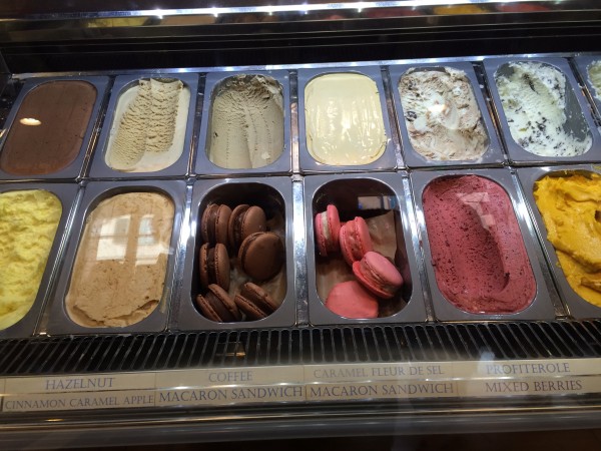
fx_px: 503
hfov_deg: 61.7
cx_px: 300
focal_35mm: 29
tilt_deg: -47.1
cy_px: 226
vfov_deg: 48.2
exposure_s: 1/40
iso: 40
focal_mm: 4.15
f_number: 2.2
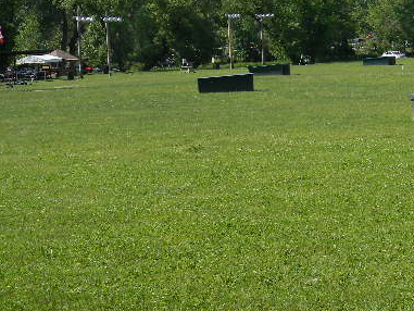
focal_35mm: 94
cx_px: 333
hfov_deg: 20.6
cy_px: 83
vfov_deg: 15.7
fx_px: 1125
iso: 80
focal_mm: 10.1
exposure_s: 1/561
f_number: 4.1
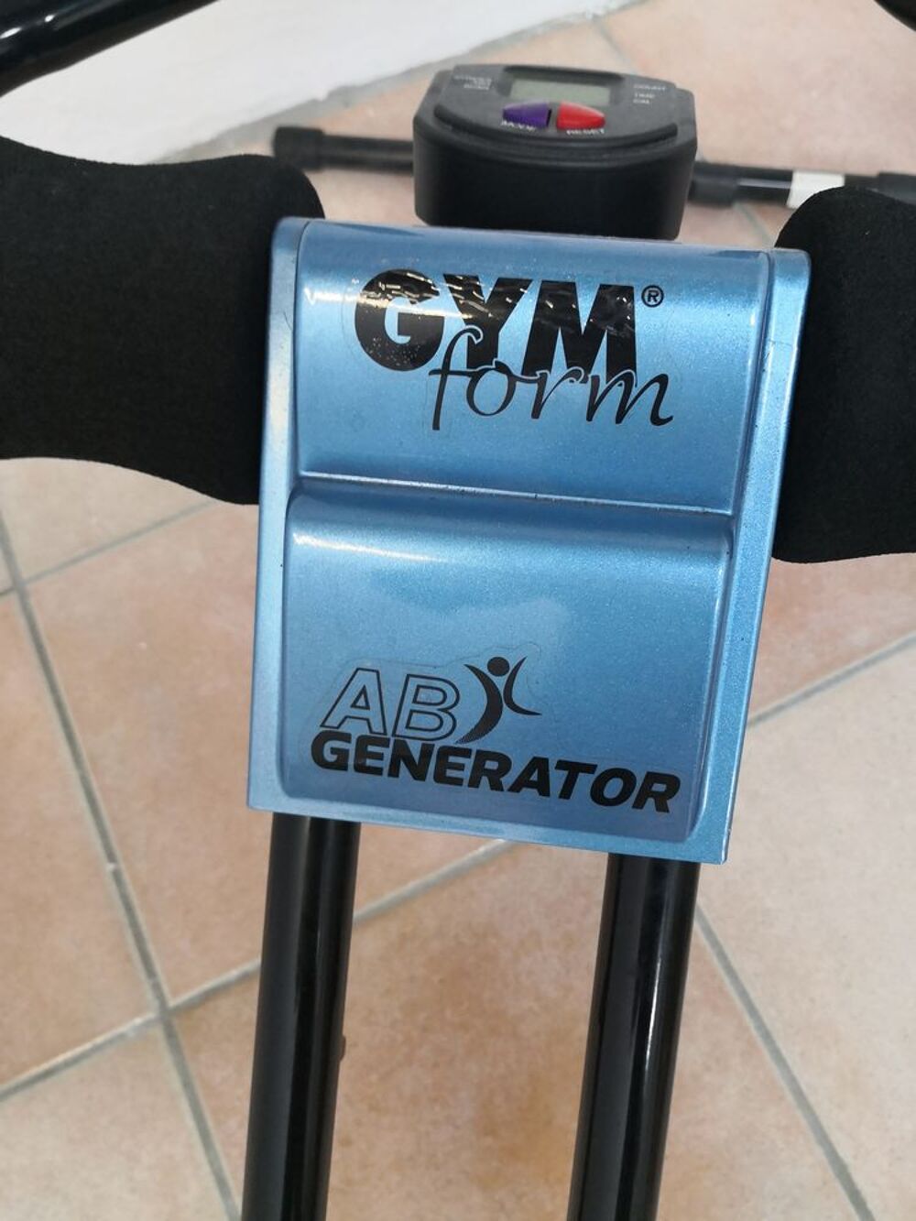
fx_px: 952
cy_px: 610
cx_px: 458
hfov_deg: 51.4
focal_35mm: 27
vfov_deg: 65.3
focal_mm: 3.95
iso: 160
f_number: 1.6
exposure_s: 1/33.3
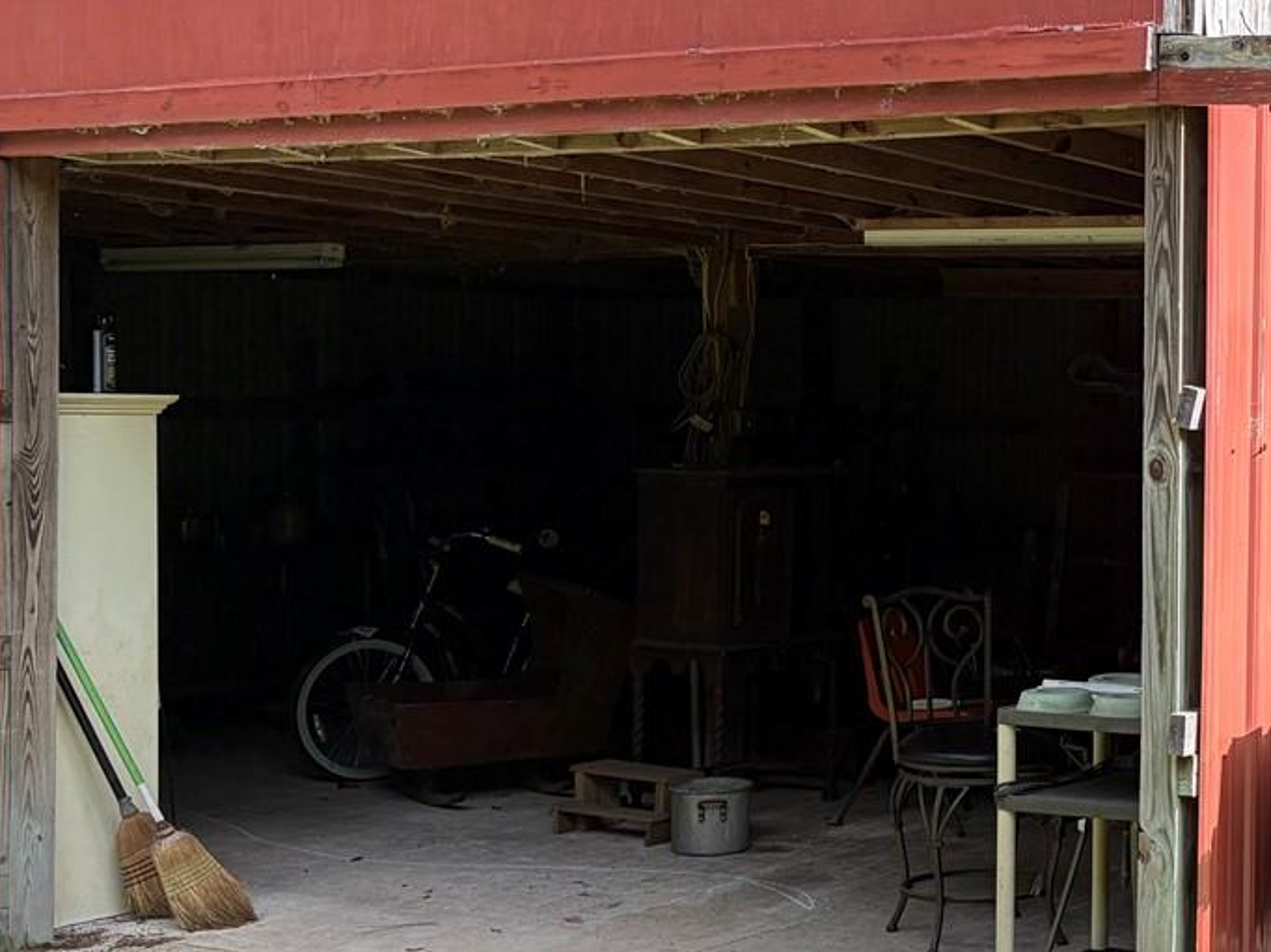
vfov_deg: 24.0
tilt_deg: -0.6
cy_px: 492
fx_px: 2239
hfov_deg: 29.2
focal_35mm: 61
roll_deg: +0.3
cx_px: 1327
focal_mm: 5.96
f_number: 1.6
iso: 50
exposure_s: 1/933
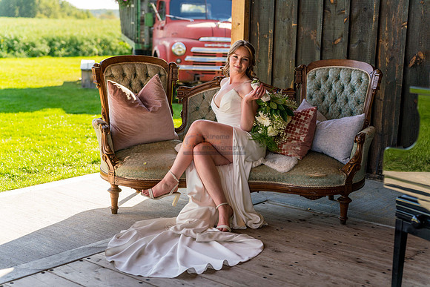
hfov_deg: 38.2
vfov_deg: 26.0
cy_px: 144
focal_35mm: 52
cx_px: 215
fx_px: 621
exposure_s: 1/1250
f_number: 2.5
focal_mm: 52
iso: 400
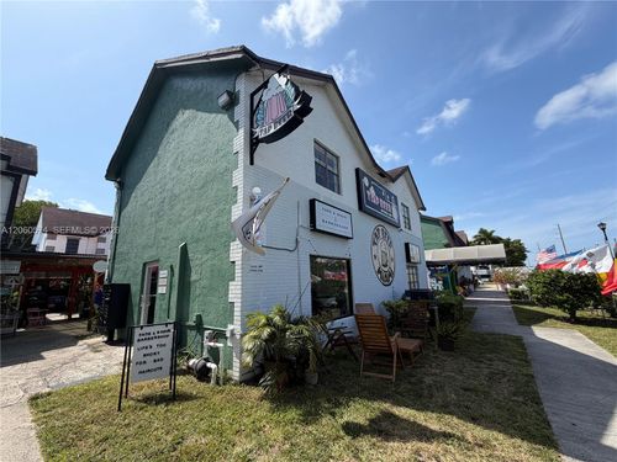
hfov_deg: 102.1
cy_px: 231
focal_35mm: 14
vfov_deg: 85.7
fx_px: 250
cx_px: 308
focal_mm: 2.22
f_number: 2.2
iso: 20
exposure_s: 1/770
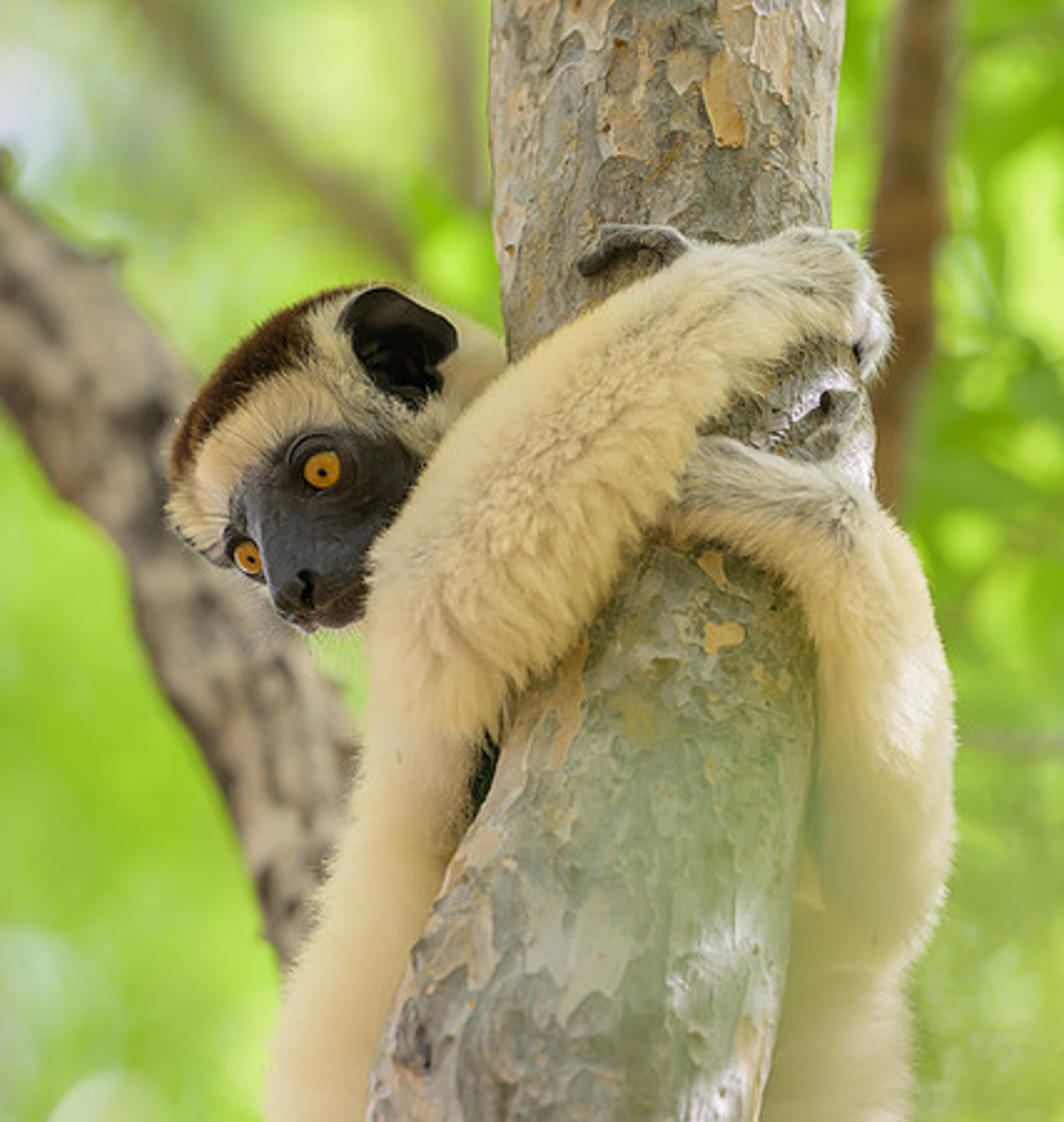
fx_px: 22234
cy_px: 455
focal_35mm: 622
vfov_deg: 2.9
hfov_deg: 2.7
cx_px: 354
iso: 1000
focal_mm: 400
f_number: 4
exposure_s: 1/800
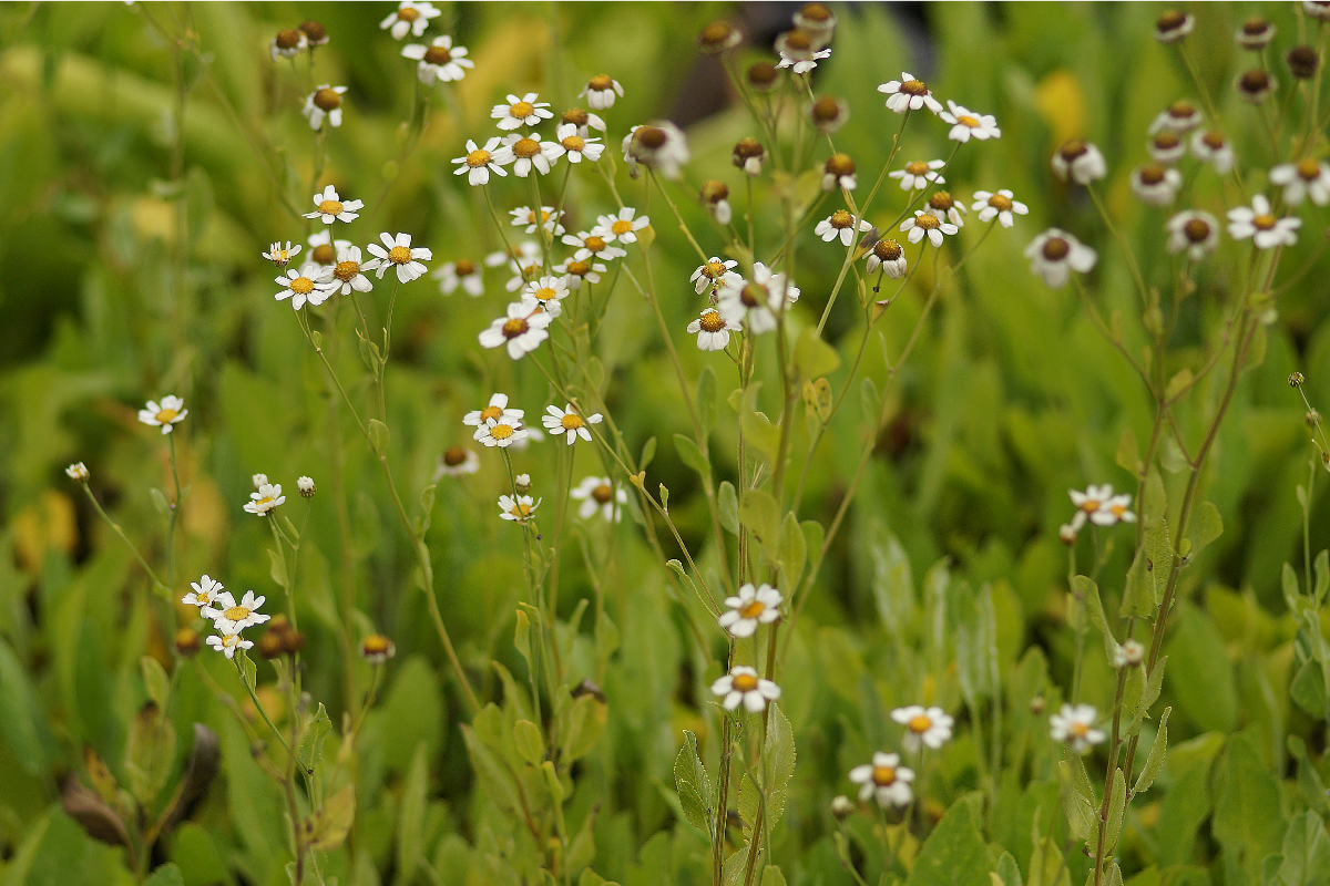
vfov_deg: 9.1
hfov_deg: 13.7
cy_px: 443
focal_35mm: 150
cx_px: 665
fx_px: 5541
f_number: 2.8
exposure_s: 1/250
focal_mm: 100
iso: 100
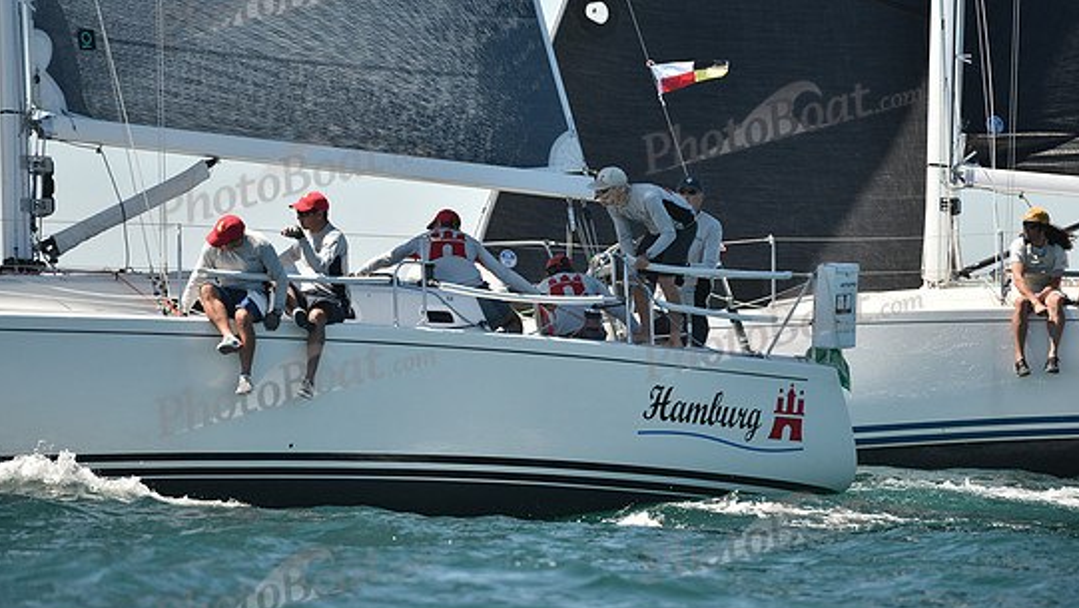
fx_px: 12853
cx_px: 540
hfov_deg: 4.8
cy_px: 254
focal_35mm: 449
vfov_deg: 2.7
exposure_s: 1/1250
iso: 250
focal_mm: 400
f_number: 5
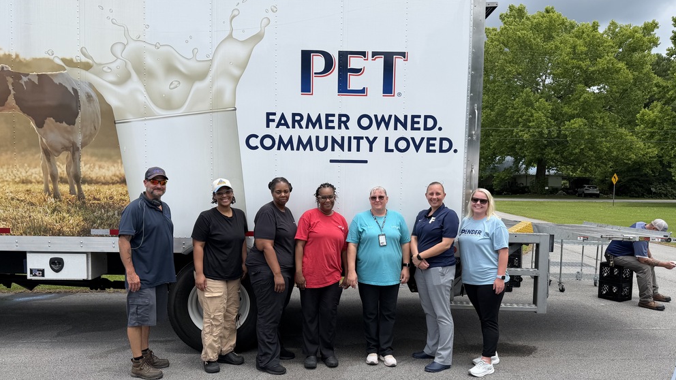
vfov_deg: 42.7
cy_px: 225
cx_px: 338
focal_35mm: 27
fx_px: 484
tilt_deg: -3.6
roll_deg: +0.4
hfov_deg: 69.9
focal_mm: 6.76
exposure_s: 1/5319
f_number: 1.78
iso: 80
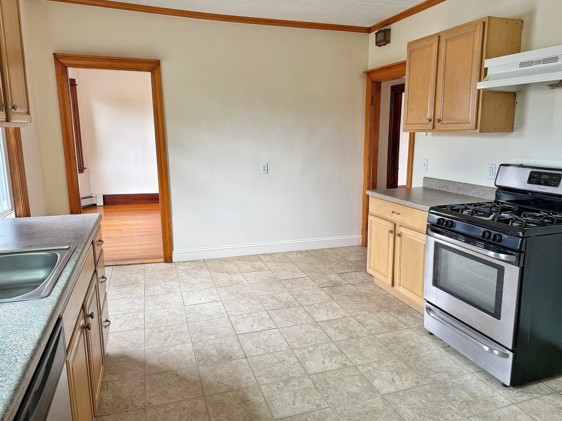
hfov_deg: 69.4
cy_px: 206
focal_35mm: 25
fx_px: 406
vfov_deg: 54.9
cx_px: 285
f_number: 1.78
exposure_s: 1/121
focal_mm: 6.76
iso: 100
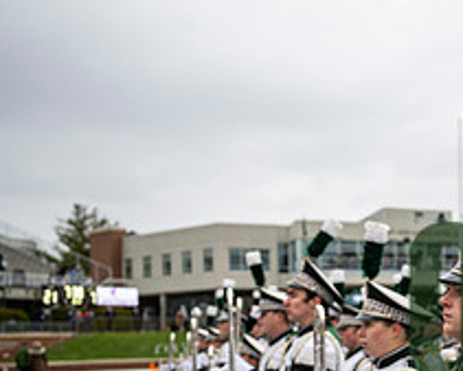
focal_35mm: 62
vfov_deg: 24.0
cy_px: 326
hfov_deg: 26.6
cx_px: 575
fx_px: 850
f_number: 2.8
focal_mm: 24
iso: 100
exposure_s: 1/500
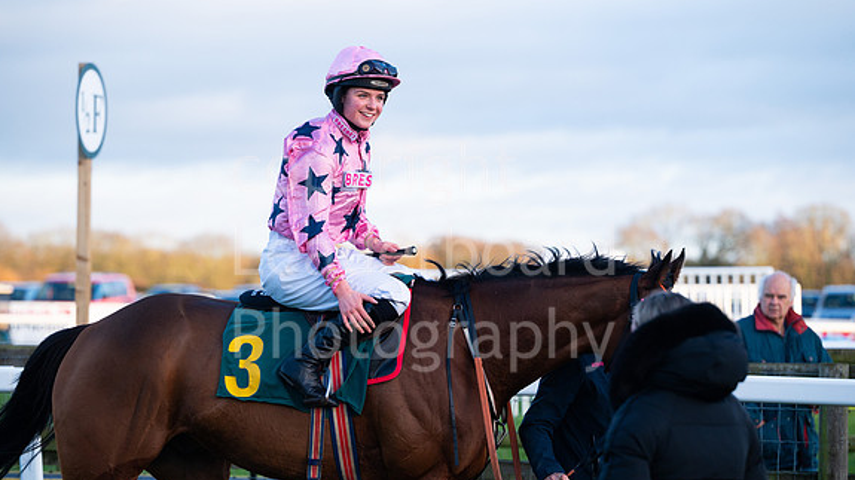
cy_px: 265
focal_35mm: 132
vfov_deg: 9.2
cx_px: 427
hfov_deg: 16.3
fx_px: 2992
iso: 800
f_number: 3.5
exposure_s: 1/2000
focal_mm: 125
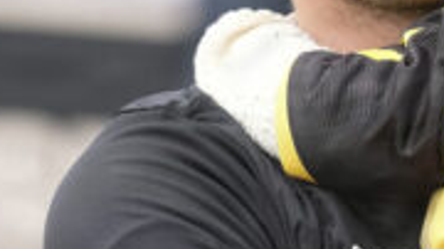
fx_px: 8625
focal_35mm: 733
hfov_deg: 2.9
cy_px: -38
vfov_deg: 1.7
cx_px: 377
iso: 1250
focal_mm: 123
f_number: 2.8
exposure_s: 1/2000
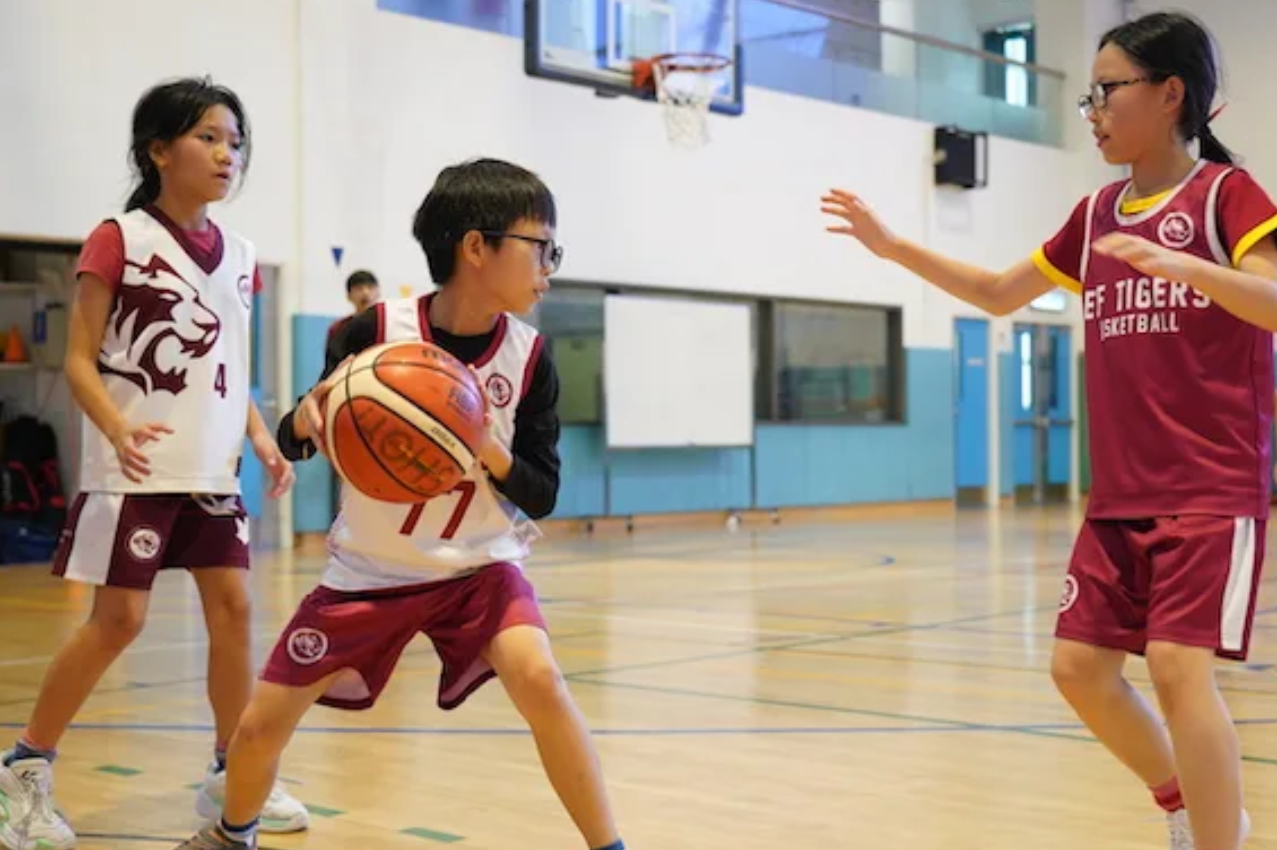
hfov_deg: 38.9
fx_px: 1808
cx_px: 669
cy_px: 430
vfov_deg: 26.5
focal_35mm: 51
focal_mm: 48
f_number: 4
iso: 2500
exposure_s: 1/160
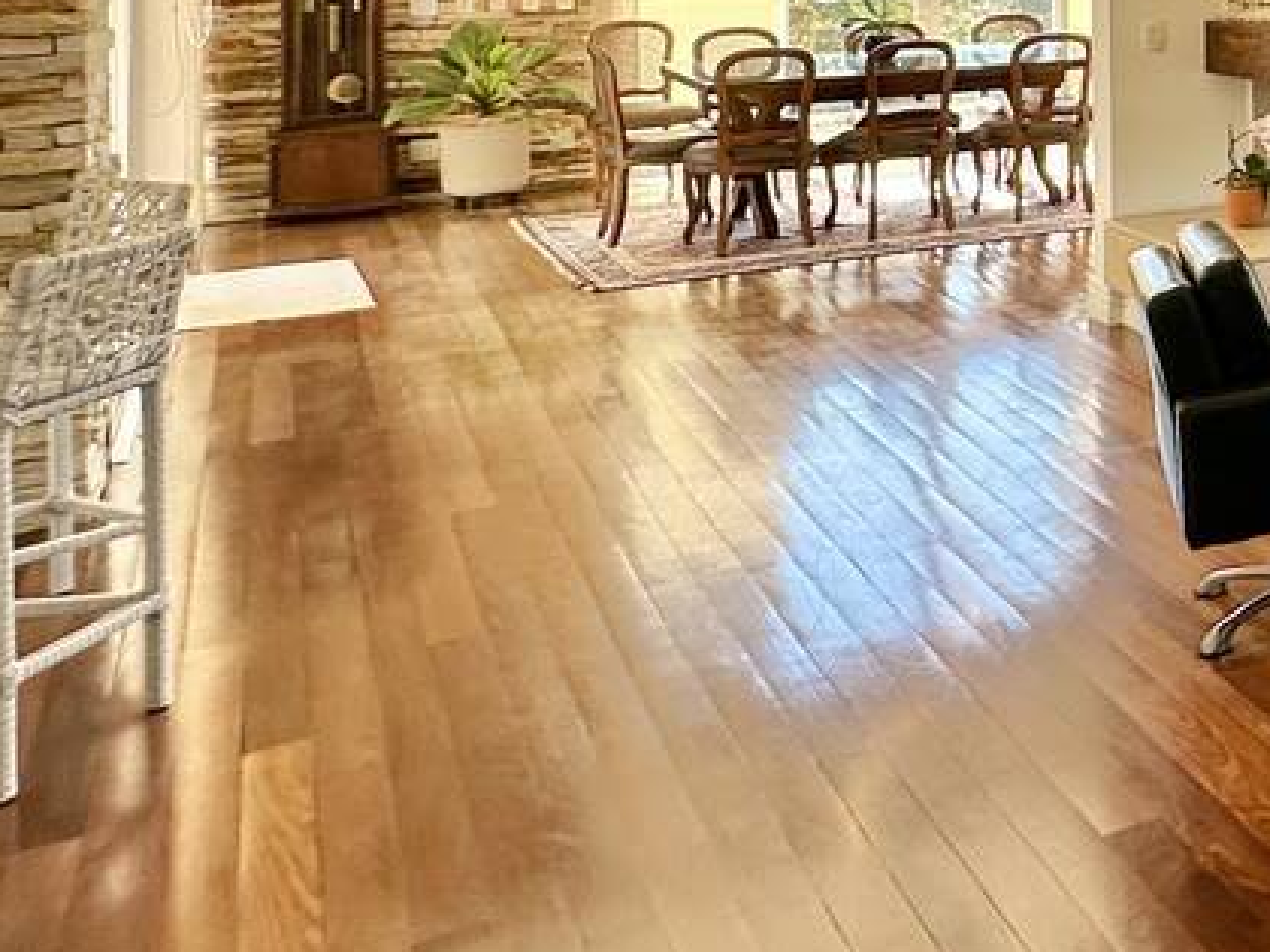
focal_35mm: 48
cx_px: 1829
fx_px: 1761
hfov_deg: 28.5
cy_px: -109
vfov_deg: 27.5
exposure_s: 1/182
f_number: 2.2
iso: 40
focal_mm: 2.22
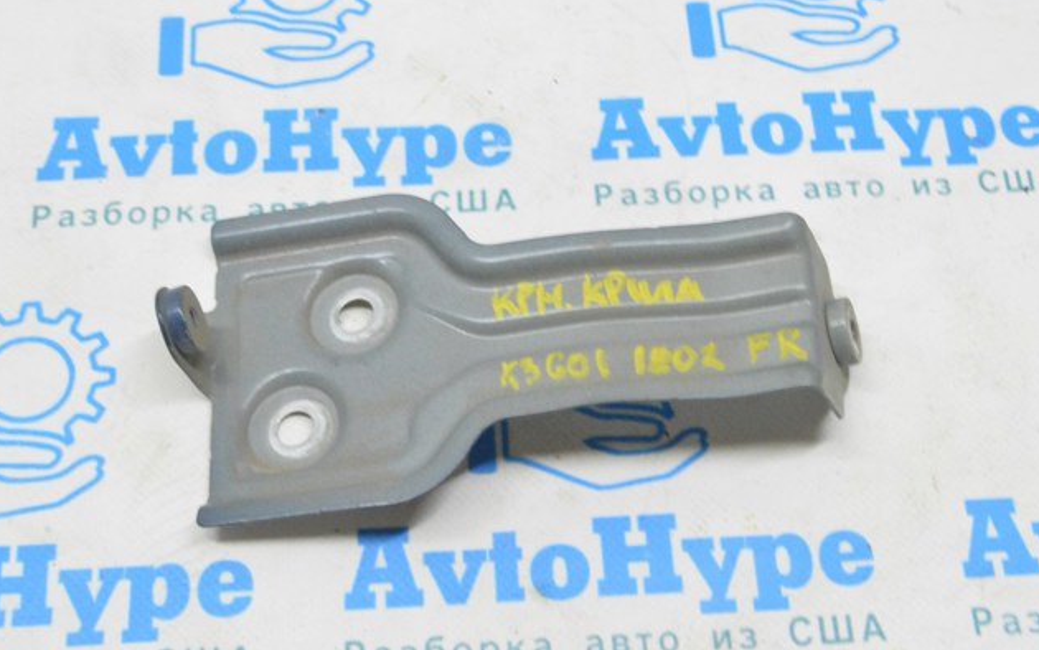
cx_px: 520
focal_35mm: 62
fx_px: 1756
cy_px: 316
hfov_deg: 33.0
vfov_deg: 21.0
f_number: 20
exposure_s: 1/15
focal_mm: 40
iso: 6400
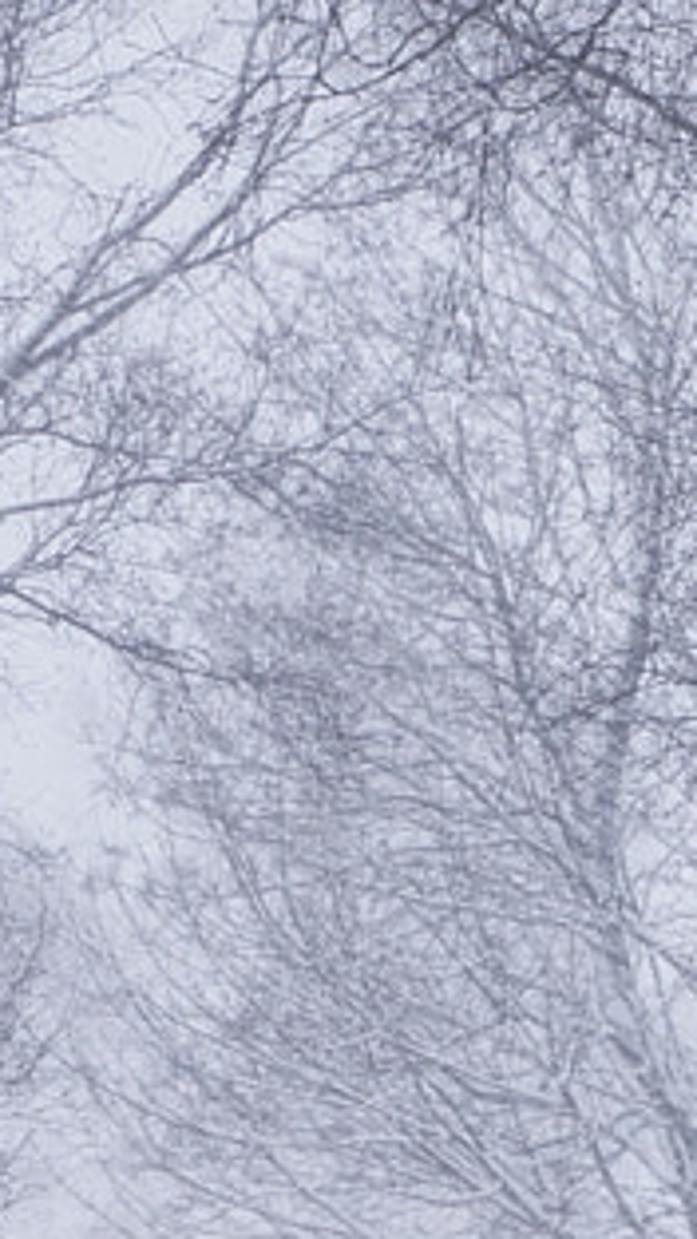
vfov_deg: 8.3
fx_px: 8446
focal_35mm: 257
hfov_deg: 4.7
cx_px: 962
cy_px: 1279
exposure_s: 1/50
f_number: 14
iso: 64
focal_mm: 48
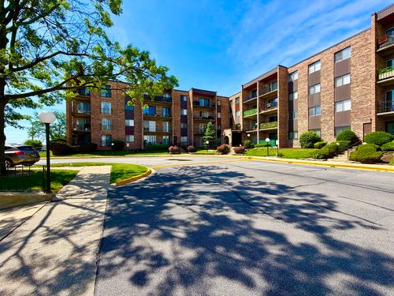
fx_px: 159
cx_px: 197
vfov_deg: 85.7
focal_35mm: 14
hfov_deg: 102.1
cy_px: 148
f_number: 2.2
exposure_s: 1/770
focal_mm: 2.22
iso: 32
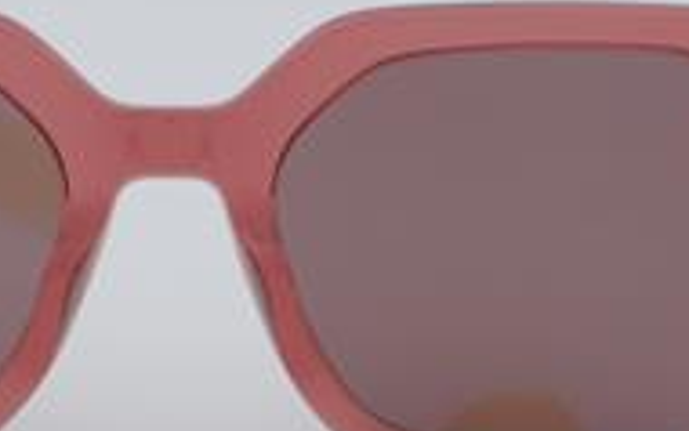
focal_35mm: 161
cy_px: 199
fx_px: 3025
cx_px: 174
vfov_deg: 8.2
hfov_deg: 13.0
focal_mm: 50
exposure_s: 1/4
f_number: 32
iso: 100
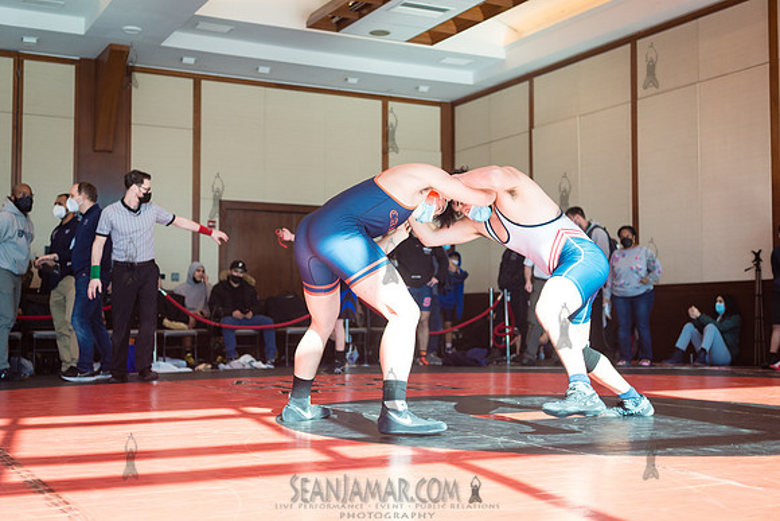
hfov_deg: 42.6
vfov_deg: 29.2
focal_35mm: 46
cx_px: 390
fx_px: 1001
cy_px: 260
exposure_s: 1/400
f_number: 2.8
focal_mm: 35
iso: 400
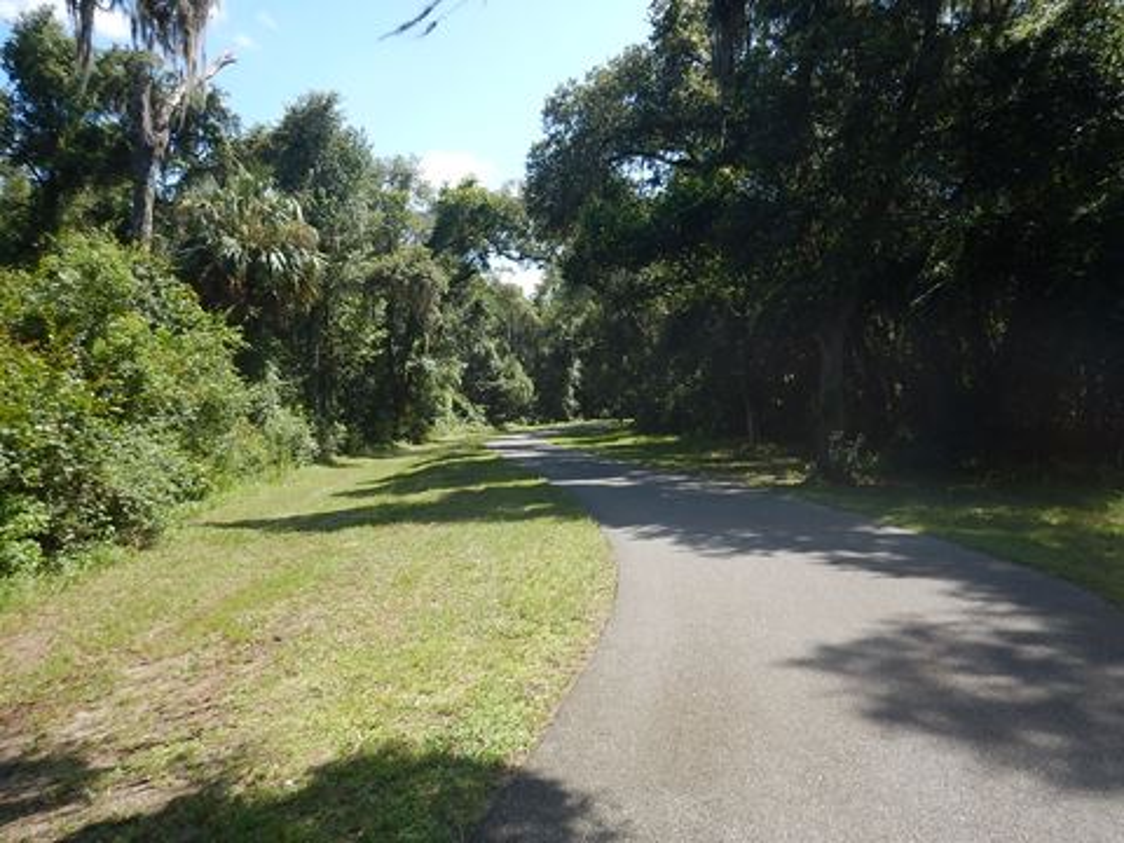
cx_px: 562
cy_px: 422
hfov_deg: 71.6
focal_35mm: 24
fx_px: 779
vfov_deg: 56.8
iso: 125
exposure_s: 1/800
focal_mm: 4.3
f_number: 2.8
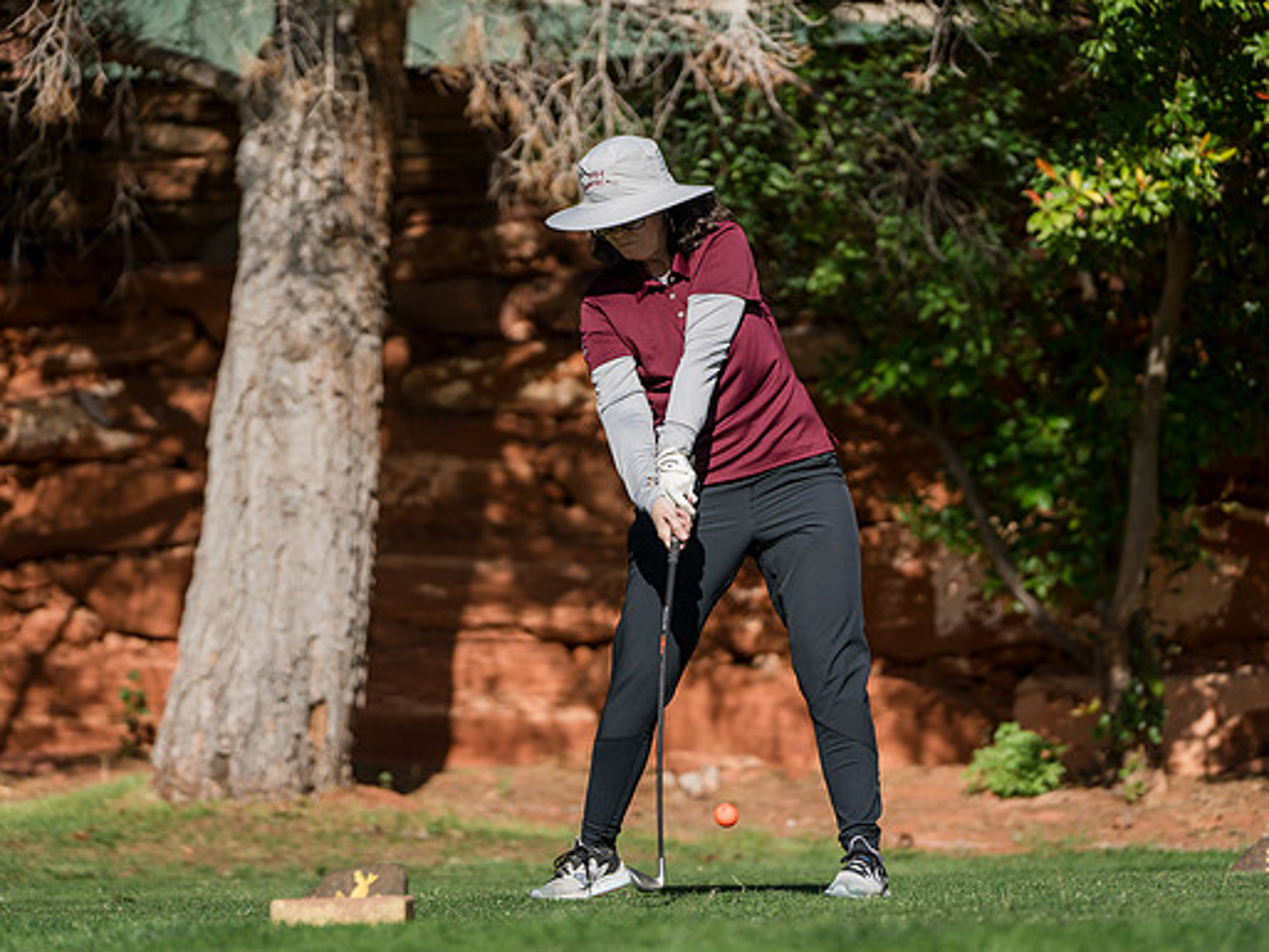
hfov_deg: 15.9
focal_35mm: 124
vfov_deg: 12.0
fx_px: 4547
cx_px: 606
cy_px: 476
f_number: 2.8
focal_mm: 114
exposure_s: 1/8000
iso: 320
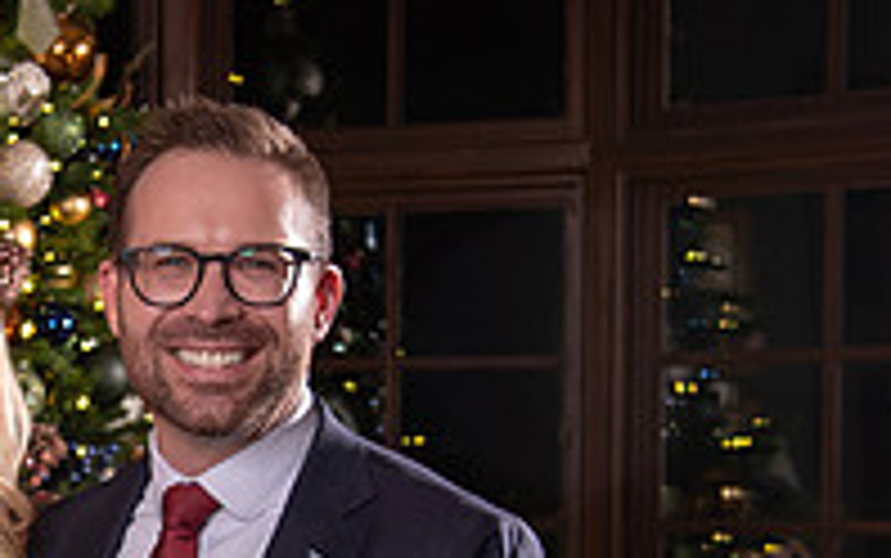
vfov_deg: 10.5
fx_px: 3013
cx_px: -81
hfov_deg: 16.3
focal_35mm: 124
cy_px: 541
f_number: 4
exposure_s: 1/250
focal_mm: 35
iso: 1600
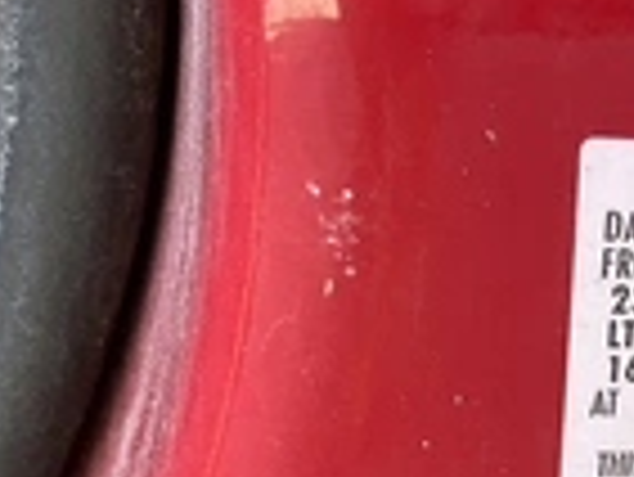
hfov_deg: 21.1
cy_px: 558
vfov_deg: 17.3
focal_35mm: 82
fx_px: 1503
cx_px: 877
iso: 64
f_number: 1.8
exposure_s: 1/110
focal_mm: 3
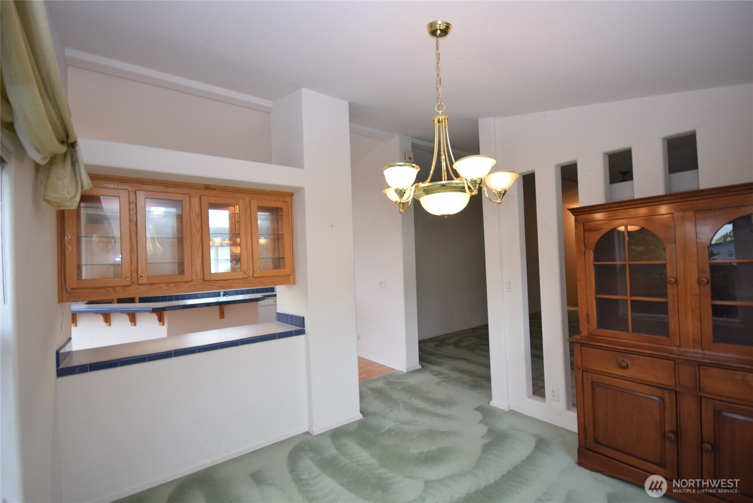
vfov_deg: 77.4
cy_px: 252
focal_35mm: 15
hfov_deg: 100.4
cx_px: 376
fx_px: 314
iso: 400
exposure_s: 1/80
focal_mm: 10
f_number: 4.5
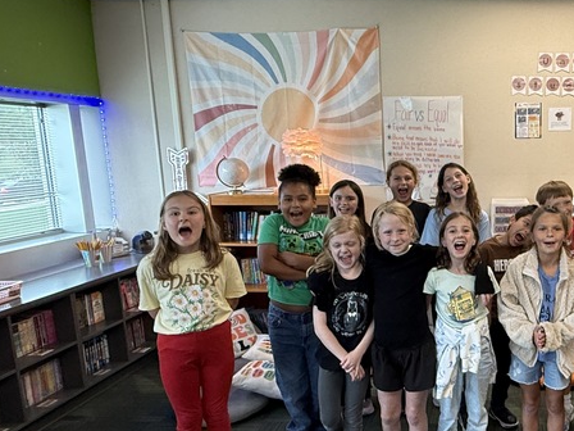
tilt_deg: -10.1
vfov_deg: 44.1
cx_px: 488
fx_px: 531
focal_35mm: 32
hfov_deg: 51.8
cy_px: 237
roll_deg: +0.2
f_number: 2.2
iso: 320
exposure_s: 1/101
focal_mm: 2.22
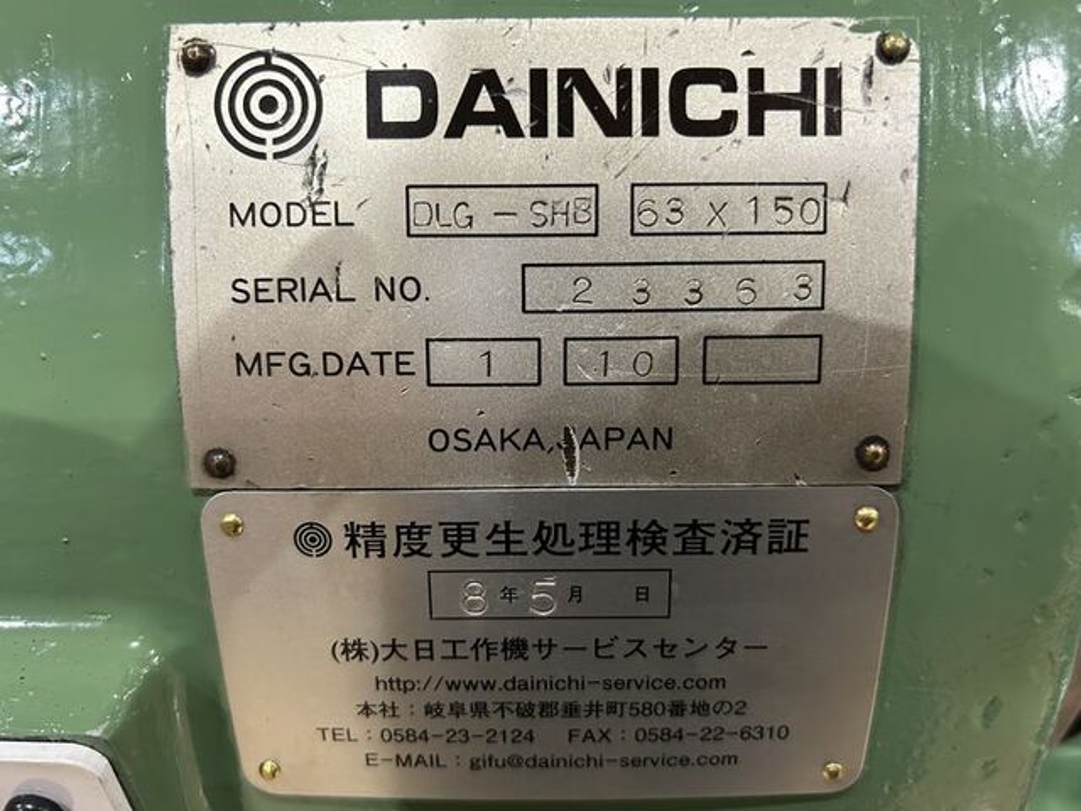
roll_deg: +1.5
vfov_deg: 53.1
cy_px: 406
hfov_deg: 67.3
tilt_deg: -31.7
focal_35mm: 26
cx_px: 540
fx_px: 812
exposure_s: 1/60
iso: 320
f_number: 1.5
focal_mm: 5.7
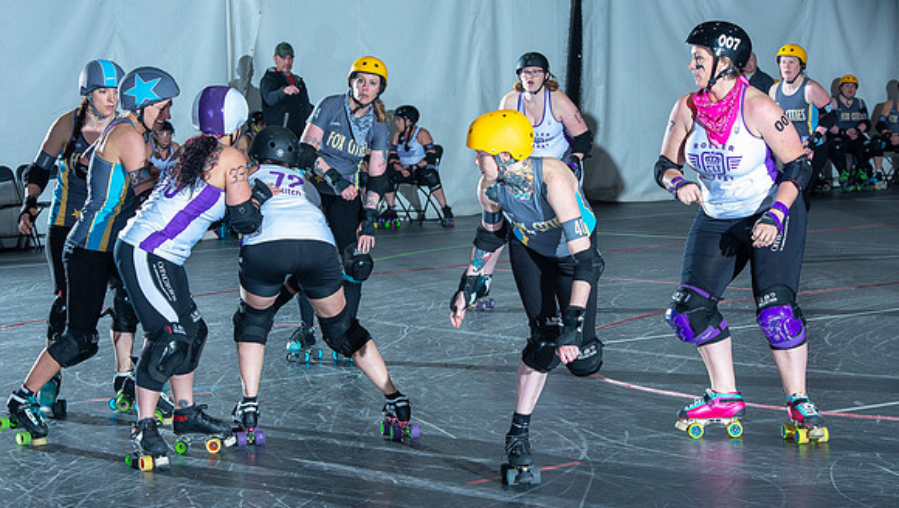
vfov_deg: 11.2
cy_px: 287
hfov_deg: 19.7
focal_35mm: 109
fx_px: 2592
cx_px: 435
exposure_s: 1/160
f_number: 8
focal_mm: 100
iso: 800
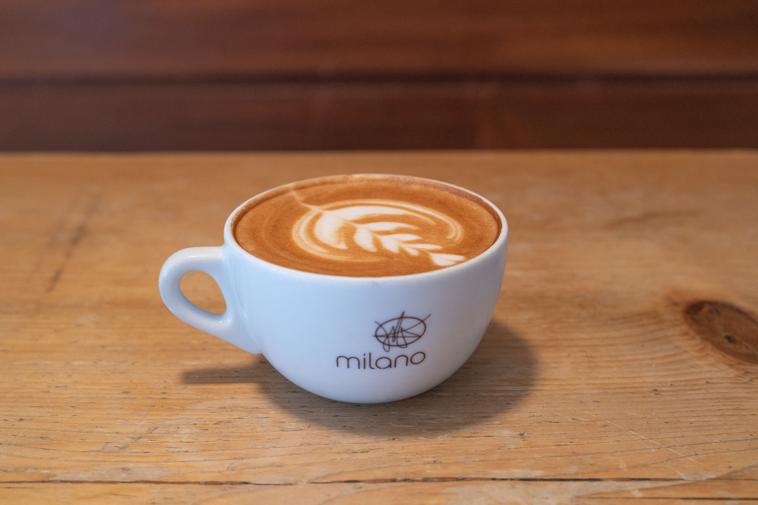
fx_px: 1081
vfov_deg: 26.3
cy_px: 252
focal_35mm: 51
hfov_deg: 38.7
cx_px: 379
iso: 1250
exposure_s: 1/30
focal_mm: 50
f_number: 4.5
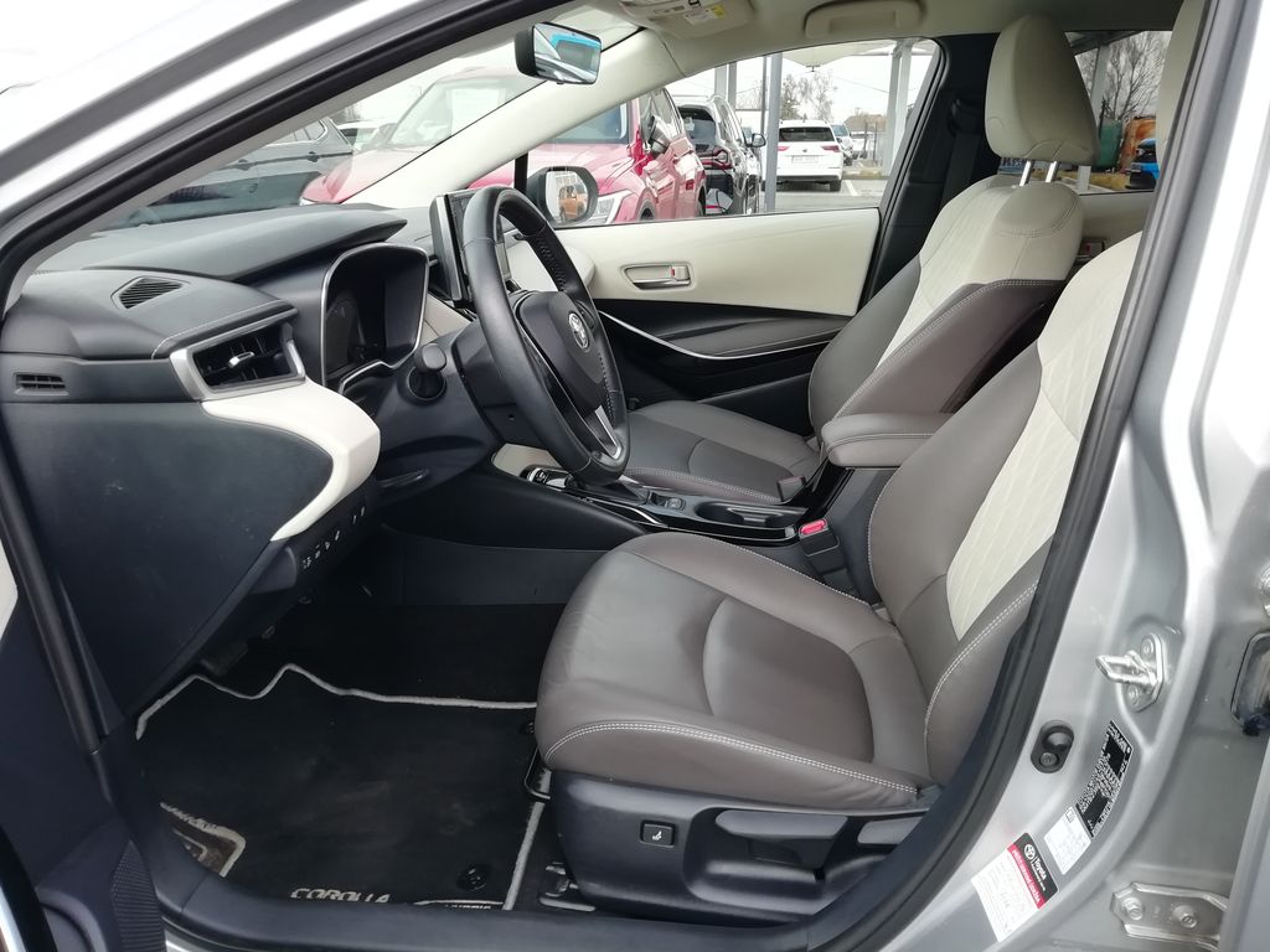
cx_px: 635
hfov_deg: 67.3
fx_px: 954
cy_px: 476
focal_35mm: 26
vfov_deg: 53.1
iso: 50
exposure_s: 1/115
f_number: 2.2
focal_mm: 3.21
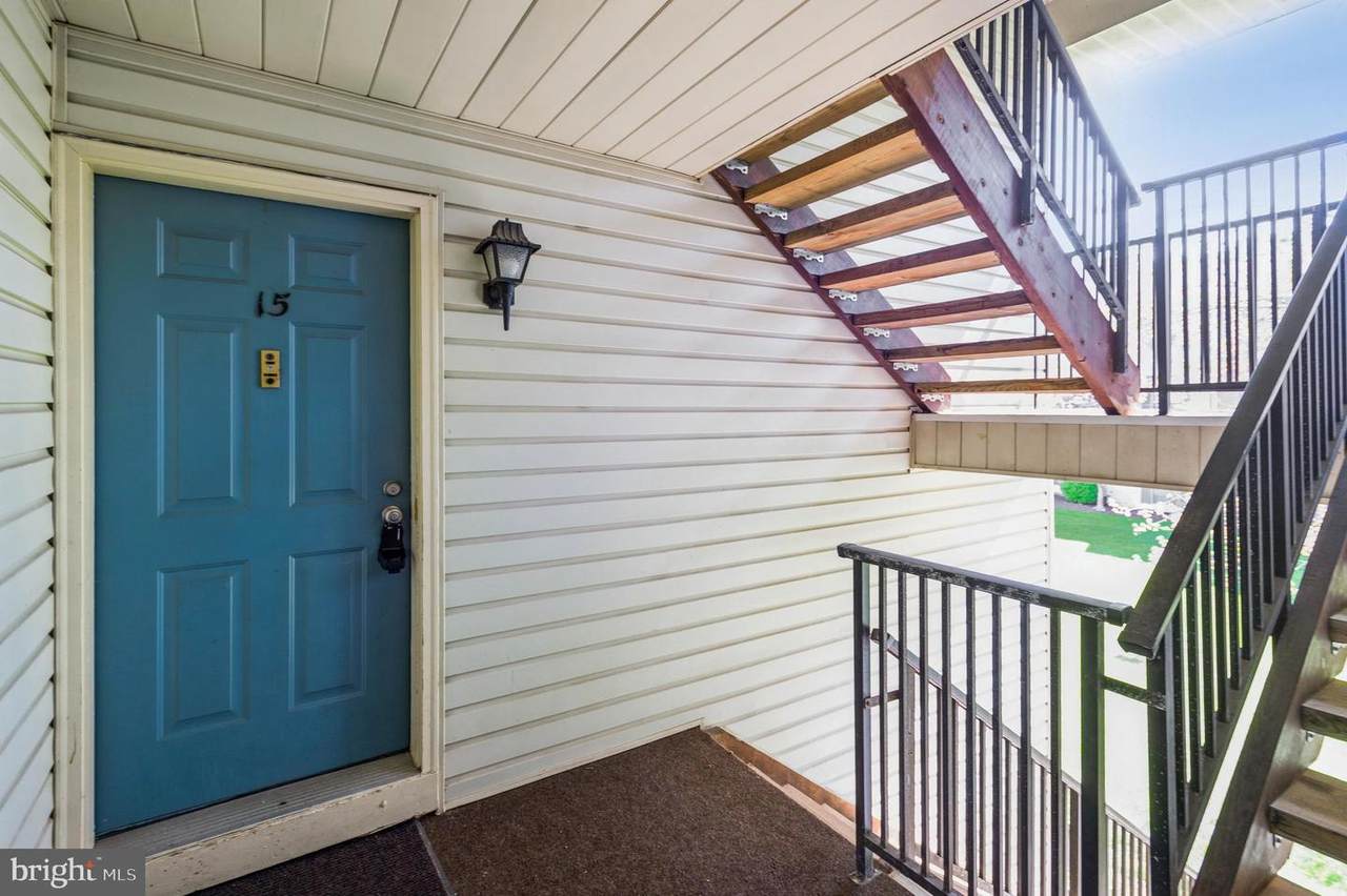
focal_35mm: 17
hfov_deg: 93.3
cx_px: 674
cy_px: 448
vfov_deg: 70.4
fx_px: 636
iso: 200
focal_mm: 17
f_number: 8
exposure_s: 1/10
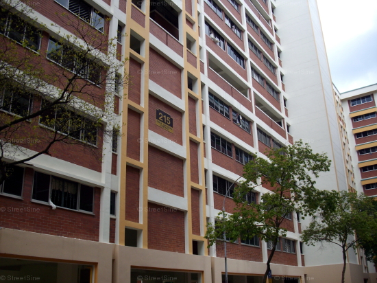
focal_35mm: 37
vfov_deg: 38.6
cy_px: 142
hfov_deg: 50.2
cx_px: 188
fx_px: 403
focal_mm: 6.2
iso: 80
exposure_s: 1/125
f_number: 5.6
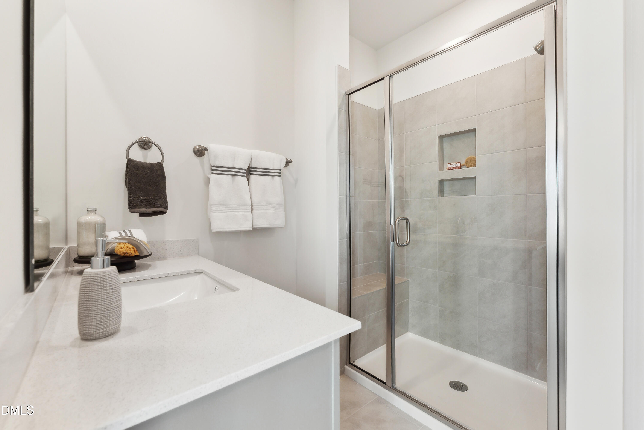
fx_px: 261
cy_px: 215
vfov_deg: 78.8
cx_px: 322
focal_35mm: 15
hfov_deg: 101.9
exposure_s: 1/60
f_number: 7.1
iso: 800
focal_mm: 14.6
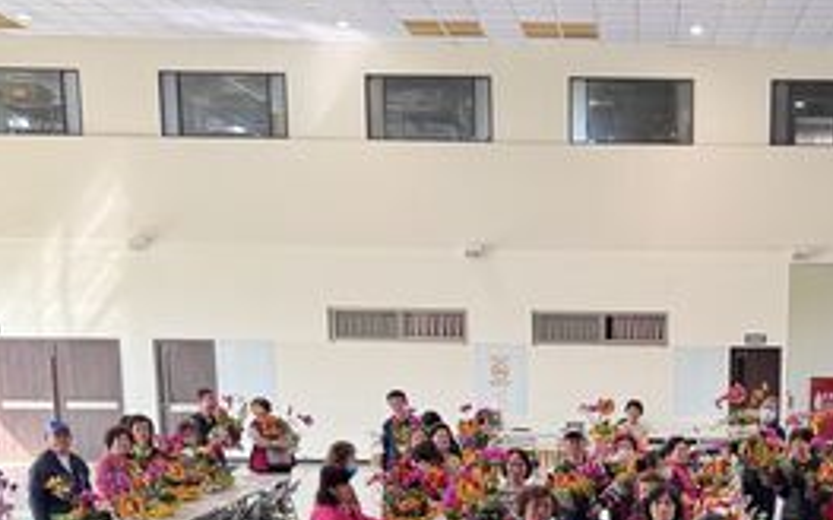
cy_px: 571
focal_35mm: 58
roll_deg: -0.2
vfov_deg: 21.2
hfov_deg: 34.0
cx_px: 678
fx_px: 1316
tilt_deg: -9.5
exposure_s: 1/60
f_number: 1.78
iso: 125
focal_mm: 6.76
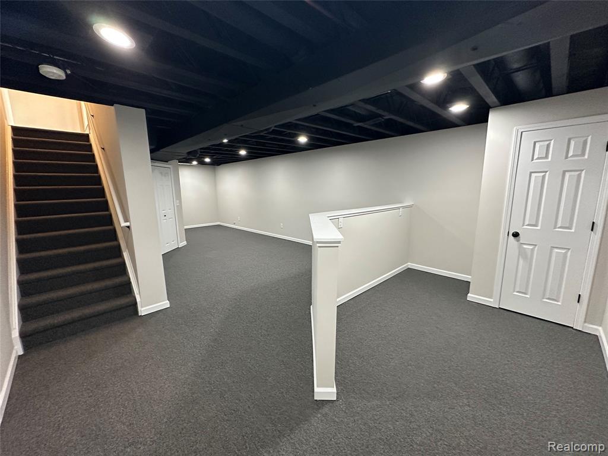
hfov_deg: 102.1
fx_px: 246
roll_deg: +0.2
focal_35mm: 14
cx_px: 304
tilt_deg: -9.0
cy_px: 228
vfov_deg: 85.7
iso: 400
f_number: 2.2
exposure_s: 1/60
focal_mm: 2.22
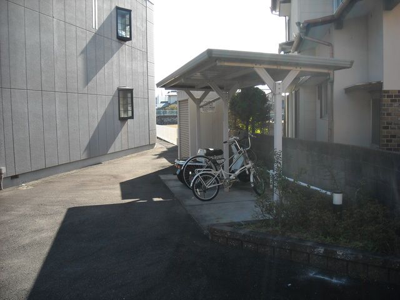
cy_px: 150
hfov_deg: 52.6
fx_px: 404
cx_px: 200
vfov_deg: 40.7
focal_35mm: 35
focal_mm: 5.7
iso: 64
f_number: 2.8
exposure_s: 1/353
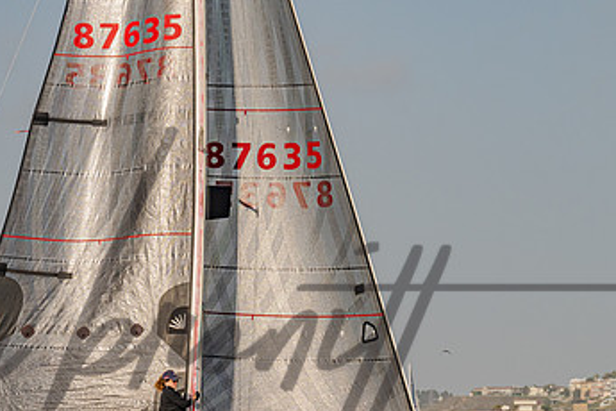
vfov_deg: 5.5
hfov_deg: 8.2
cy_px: 359
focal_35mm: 250
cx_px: 228
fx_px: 4277
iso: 400
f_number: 6.3
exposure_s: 1/2000
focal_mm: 110
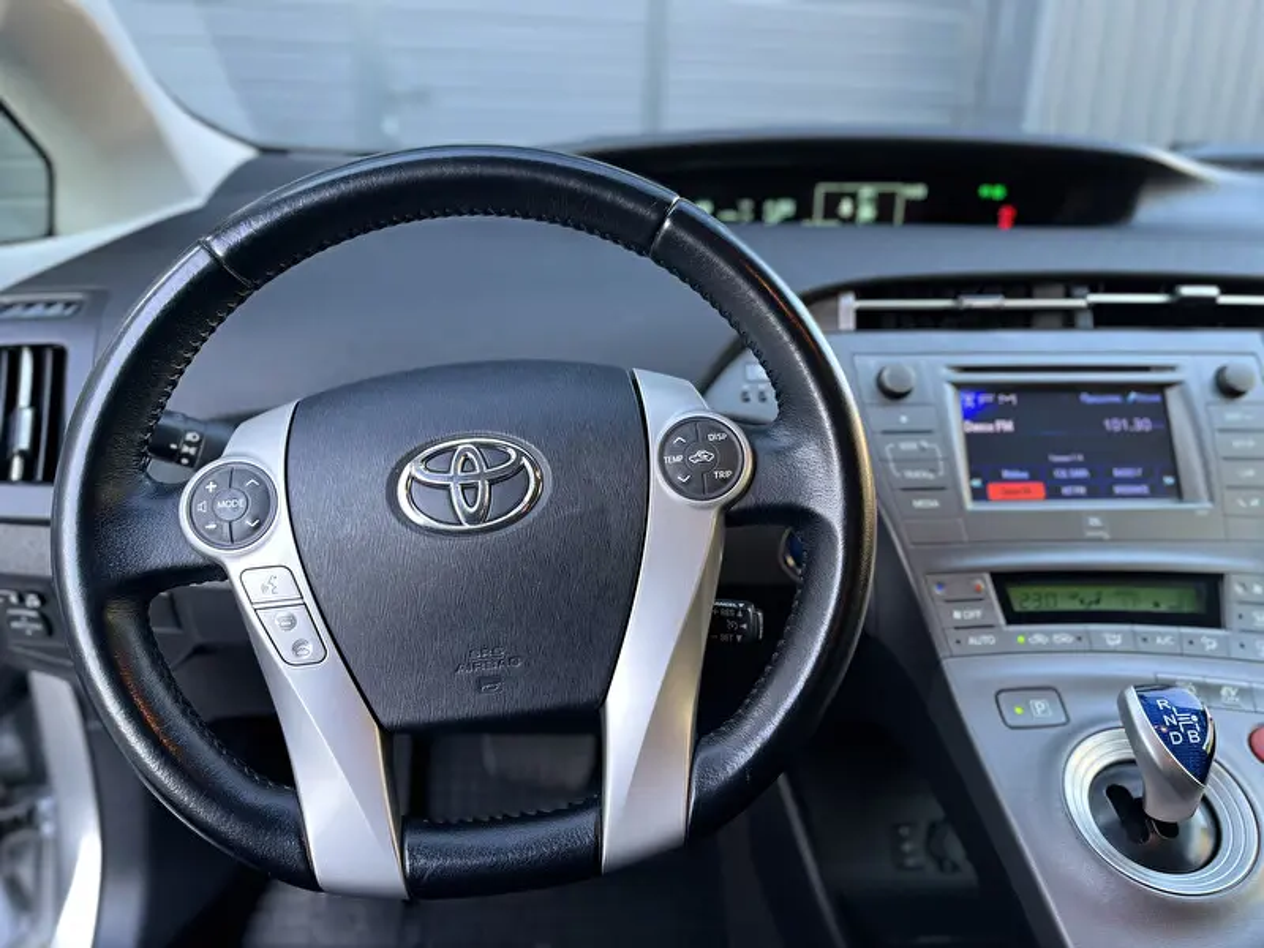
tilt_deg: -21.5
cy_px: 474
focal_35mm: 26
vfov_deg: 53.1
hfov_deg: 67.3
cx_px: 632
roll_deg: -1.5
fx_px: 949
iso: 125
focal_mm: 5.1
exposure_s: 1/60
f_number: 1.6
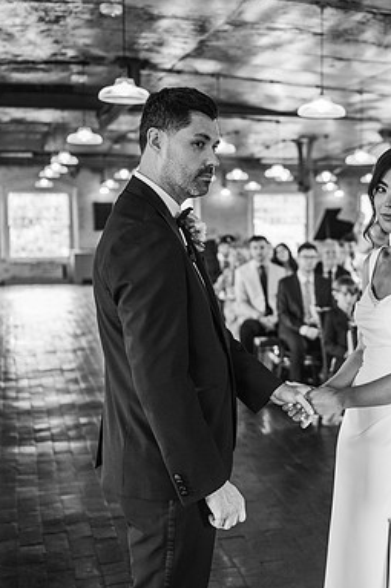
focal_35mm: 53
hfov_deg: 25.2
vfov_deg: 37.5
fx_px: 864
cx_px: 299
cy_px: 293
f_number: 2.2
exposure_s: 1/200
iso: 1100
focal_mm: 35
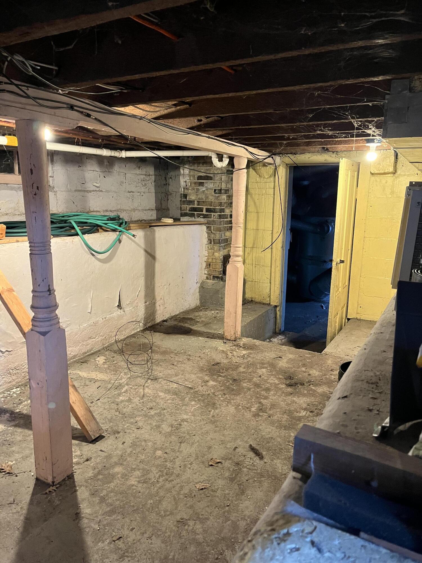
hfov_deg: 53.1
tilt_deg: -12.6
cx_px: 211
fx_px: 423
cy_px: 282
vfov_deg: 67.3
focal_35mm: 26
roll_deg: -1.2
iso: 400
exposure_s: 1/40
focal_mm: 5.1
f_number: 1.6
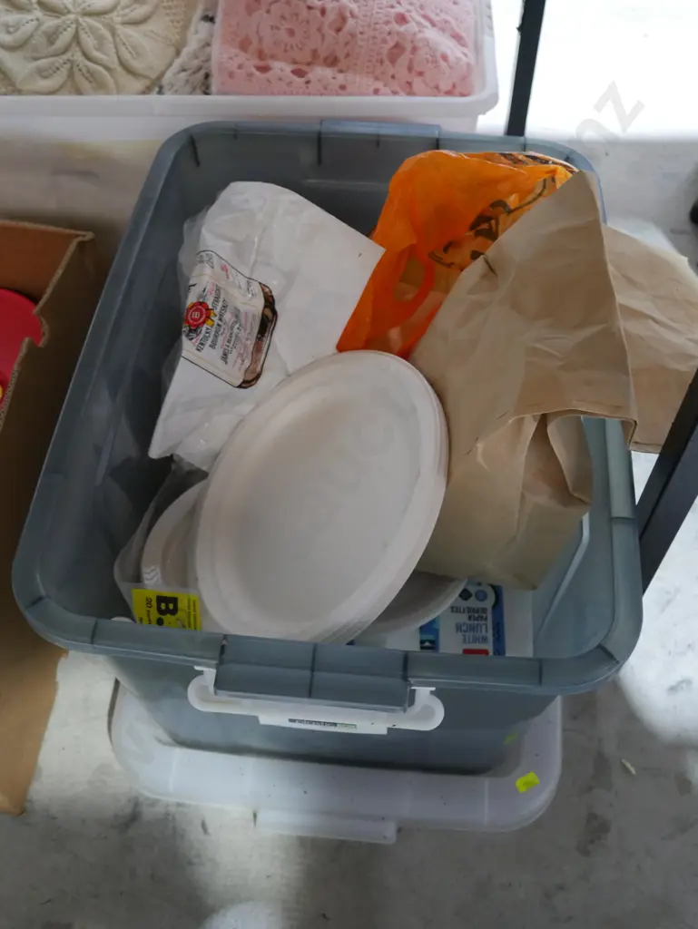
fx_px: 913
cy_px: 464
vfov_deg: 53.9
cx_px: 349
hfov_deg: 41.8
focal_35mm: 34
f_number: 4
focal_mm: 17
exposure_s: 1/60
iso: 2500
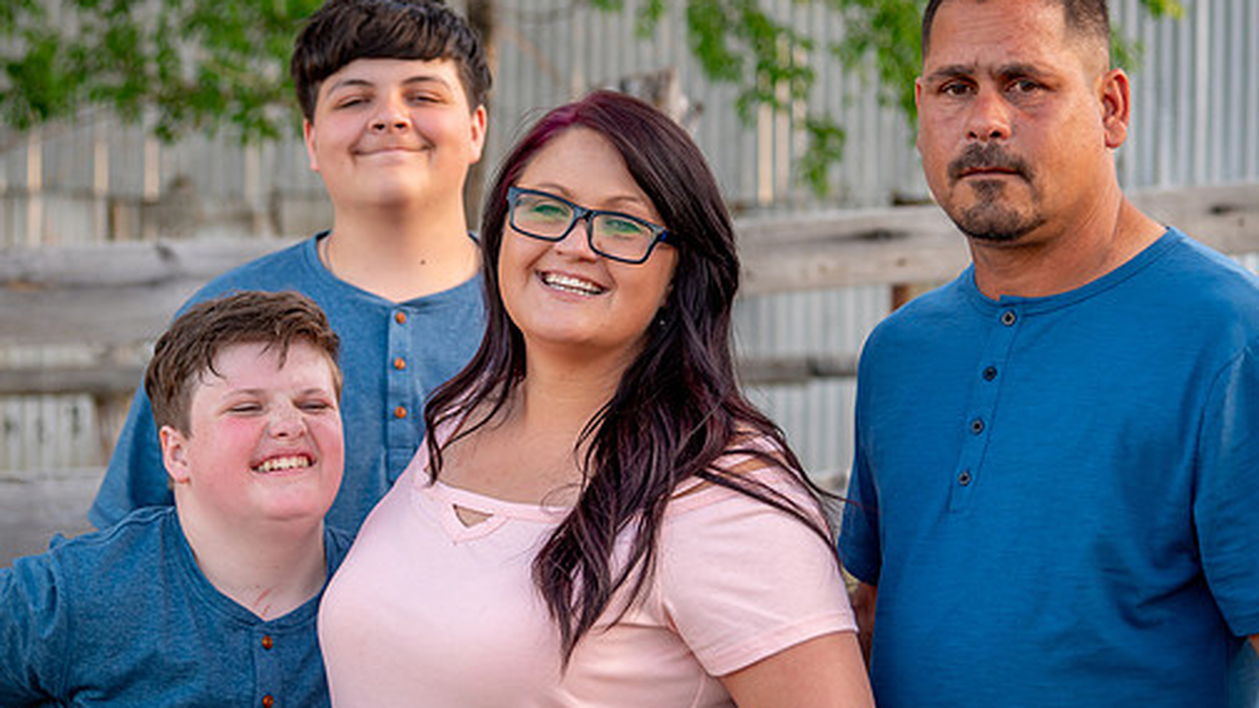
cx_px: 511
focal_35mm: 101
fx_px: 3372
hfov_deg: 21.1
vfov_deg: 12.0
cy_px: 319
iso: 200
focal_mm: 66
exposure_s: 1/200
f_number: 4
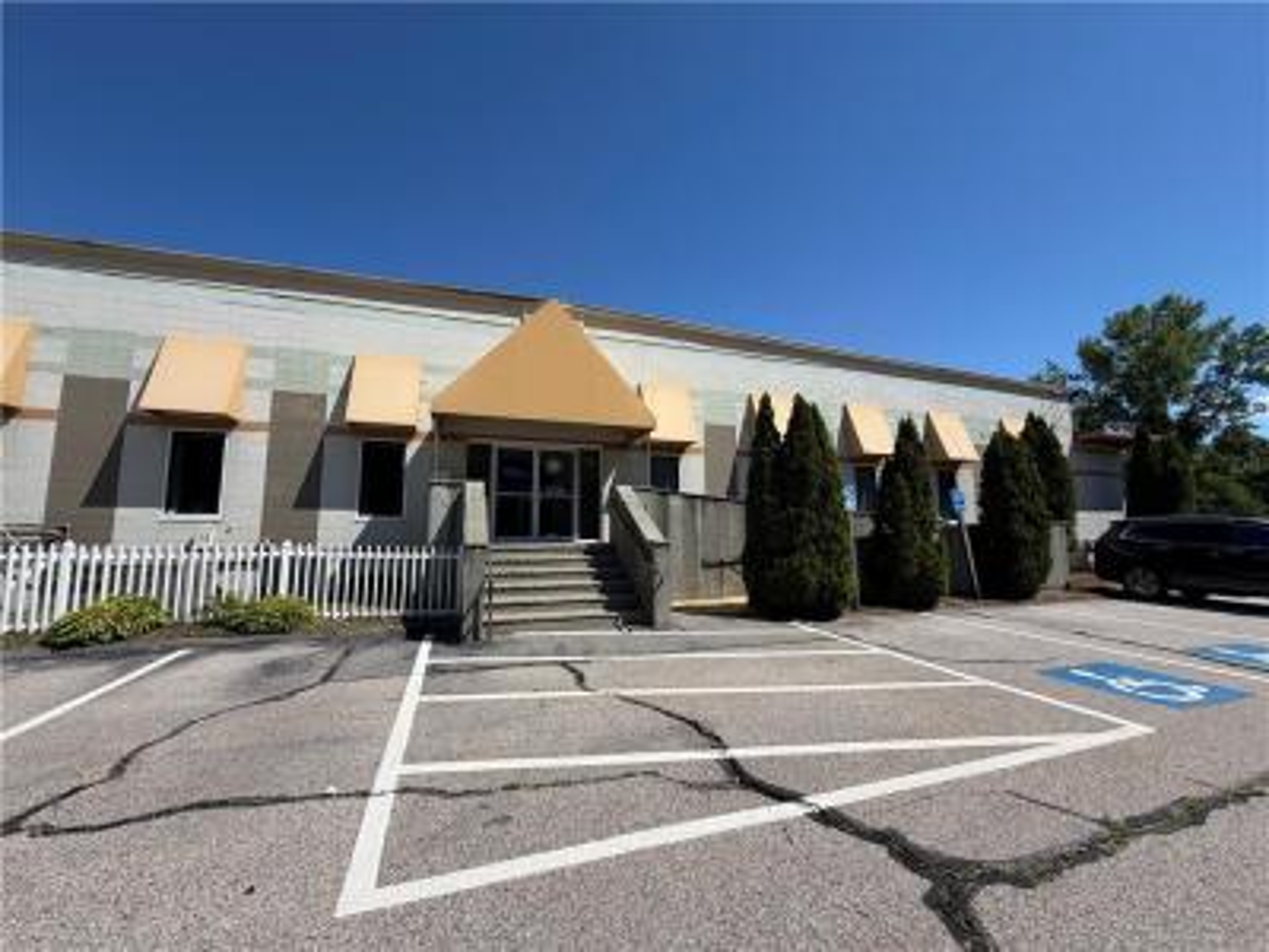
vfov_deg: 85.7
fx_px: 513
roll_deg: -0.3
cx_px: 634
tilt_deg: +7.1
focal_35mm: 14
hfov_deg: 102.1
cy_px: 476
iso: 20
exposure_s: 1/1050
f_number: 2.2
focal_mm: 2.22
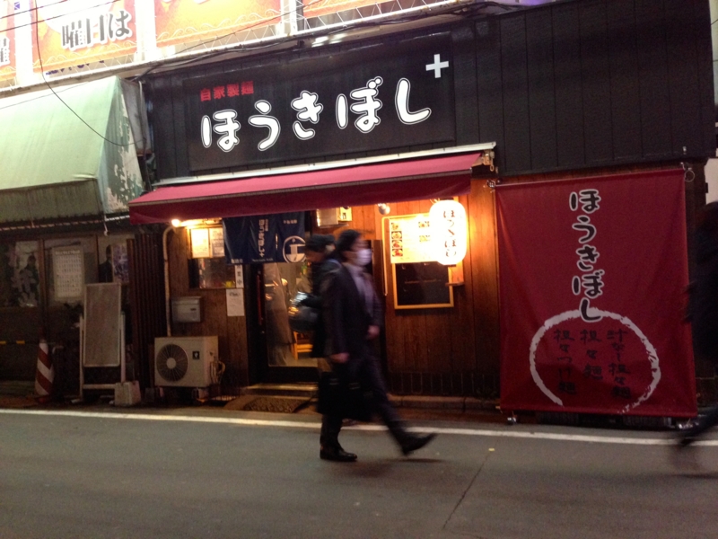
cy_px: 270
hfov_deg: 55.4
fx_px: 684
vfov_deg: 42.9
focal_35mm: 33
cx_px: 359
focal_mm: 4.12
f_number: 2.4
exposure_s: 1/20
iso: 320
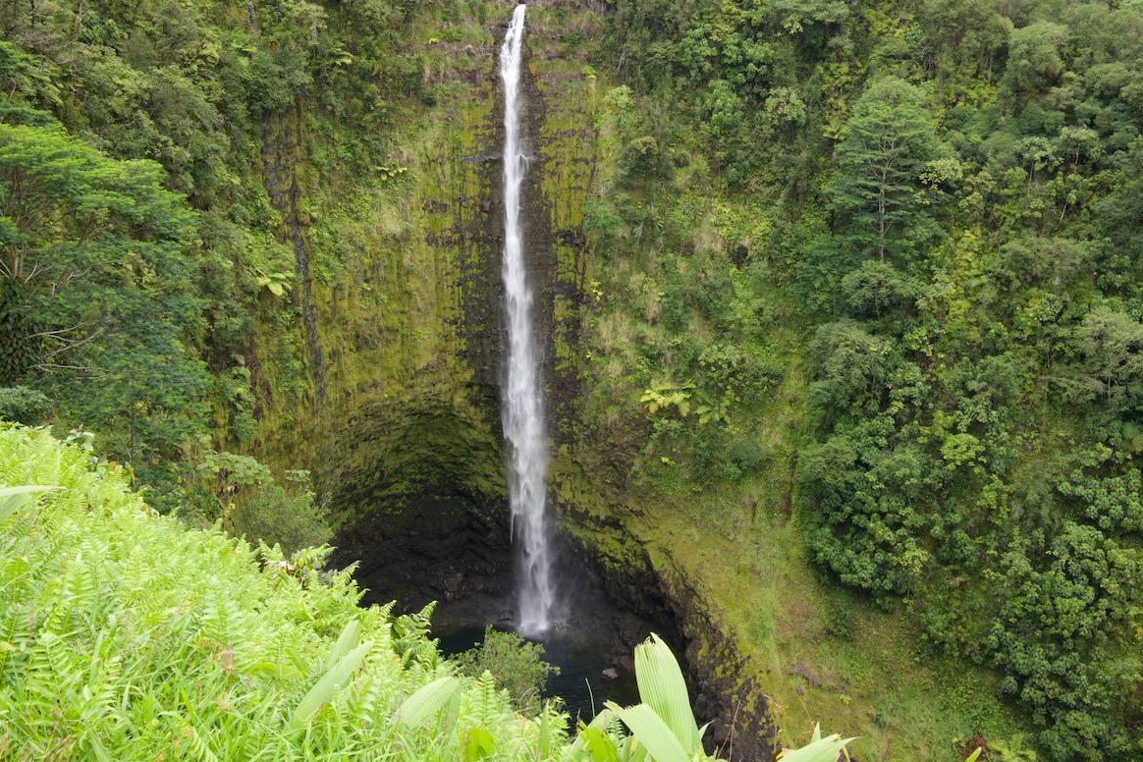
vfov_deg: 40.0
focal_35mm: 33
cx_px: 587
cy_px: 365
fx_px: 1048
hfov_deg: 57.2
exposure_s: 1/20
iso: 180
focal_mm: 30
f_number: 20
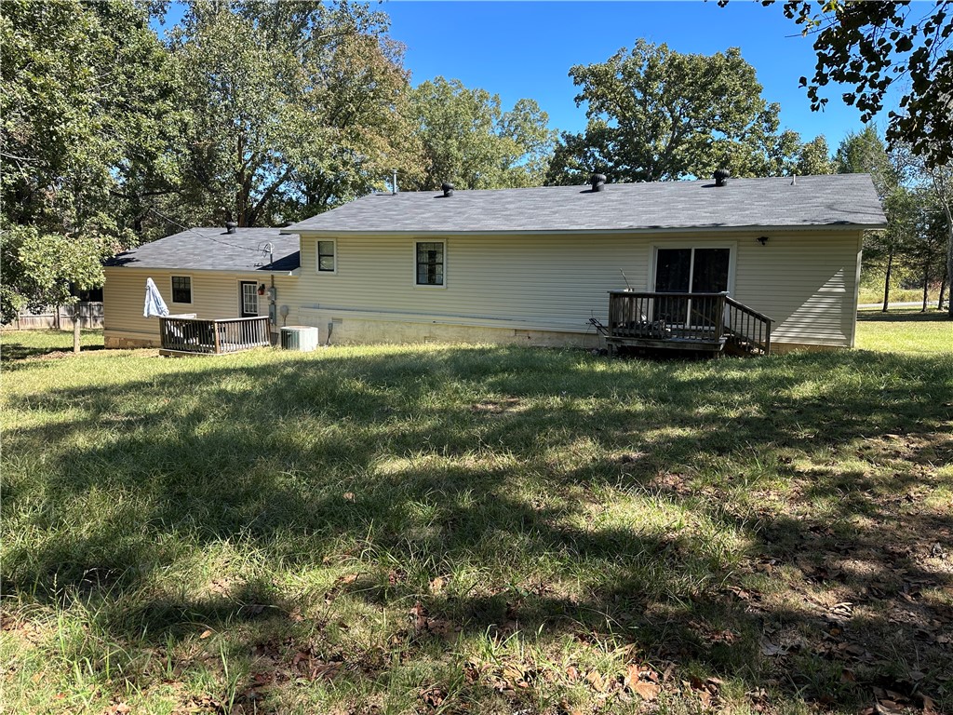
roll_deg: -1.9
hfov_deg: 71.6
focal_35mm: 24
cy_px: 358
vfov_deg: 56.8
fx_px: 661
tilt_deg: -6.8
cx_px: 476
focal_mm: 6.86
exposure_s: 1/999
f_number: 1.78
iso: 80
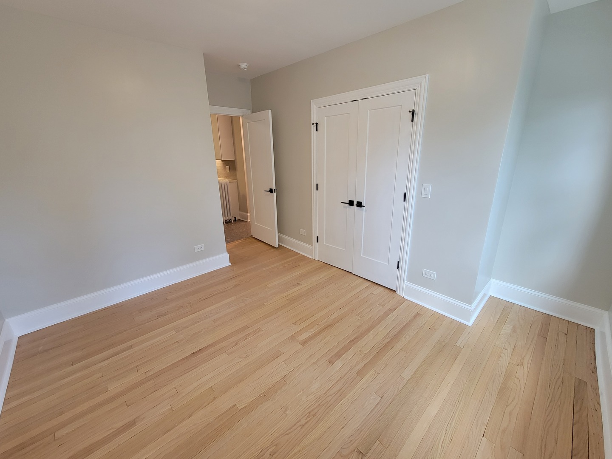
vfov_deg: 89.9
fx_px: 230
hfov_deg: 106.2
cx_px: 306
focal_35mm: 13
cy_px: 230
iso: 160
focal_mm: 2.2
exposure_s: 1/60
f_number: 2.2
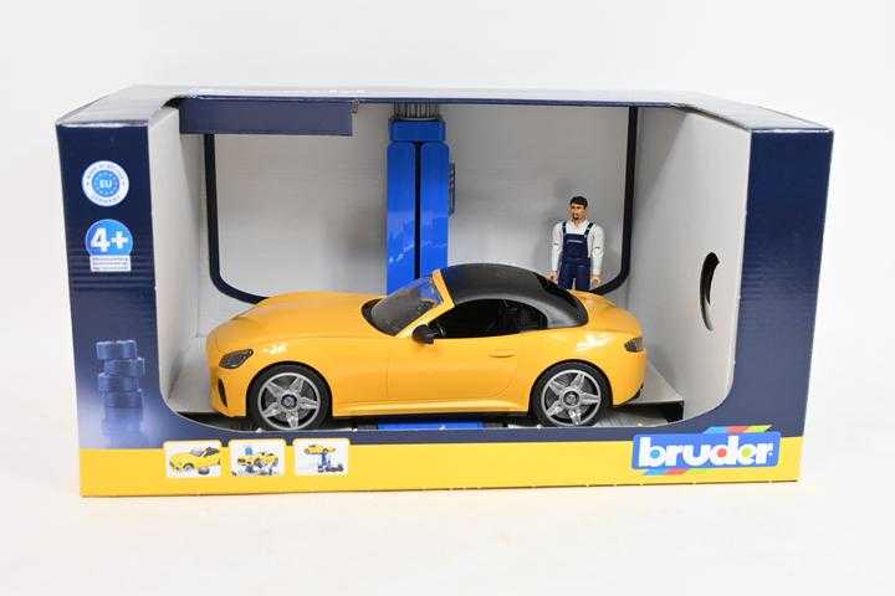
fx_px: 1119
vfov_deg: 29.9
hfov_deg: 43.6
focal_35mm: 45
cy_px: 298
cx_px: 448
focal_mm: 30
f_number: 4.8
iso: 640
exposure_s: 1/125
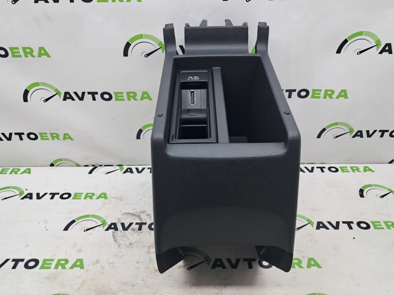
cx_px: 197
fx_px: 307
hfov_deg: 65.4
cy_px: 148
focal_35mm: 27
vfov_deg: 51.3
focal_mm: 4
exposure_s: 1/50
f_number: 1.8
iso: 50
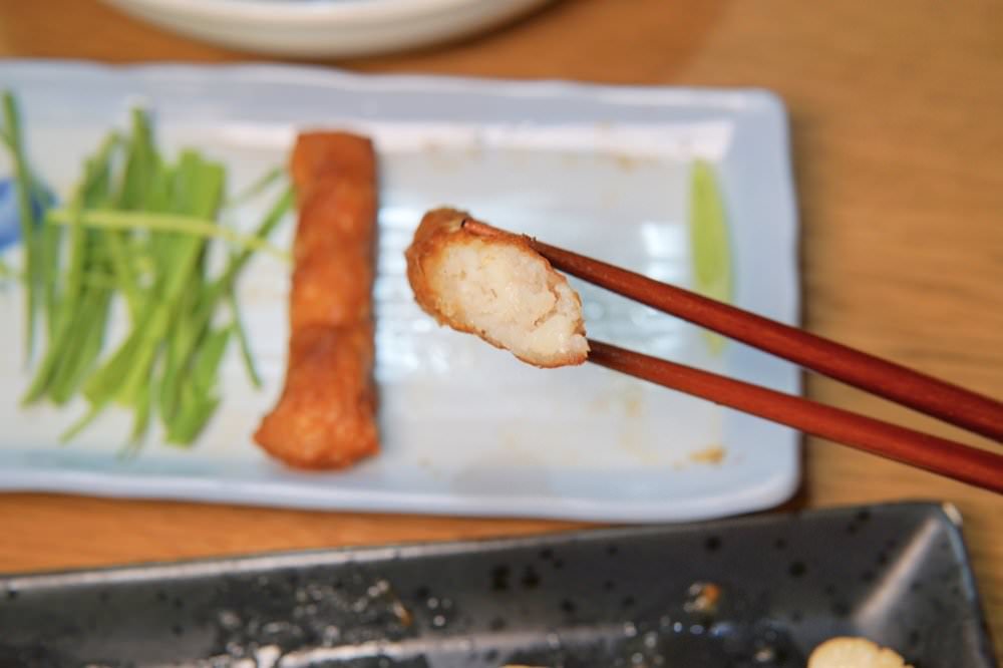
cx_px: 502
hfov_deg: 43.6
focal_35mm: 45
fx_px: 1253
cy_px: 334
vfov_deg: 29.8
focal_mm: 30
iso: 160
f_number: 4
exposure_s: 1/60
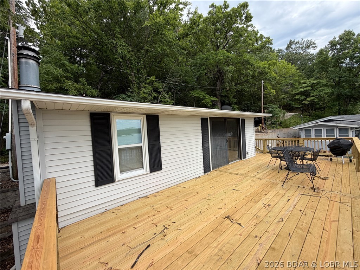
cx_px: 180
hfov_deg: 102.1
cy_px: 135
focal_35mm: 14
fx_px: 146
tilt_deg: -0.6
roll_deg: +3.4
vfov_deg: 85.7
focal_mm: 2.22
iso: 50
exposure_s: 1/502
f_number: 2.2
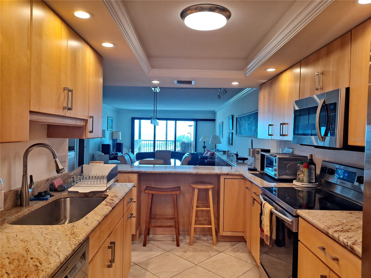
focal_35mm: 25
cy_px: 139
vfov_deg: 54.9
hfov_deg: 69.4
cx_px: 186
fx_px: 268
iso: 32
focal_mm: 4.6
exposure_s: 1/60
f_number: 2
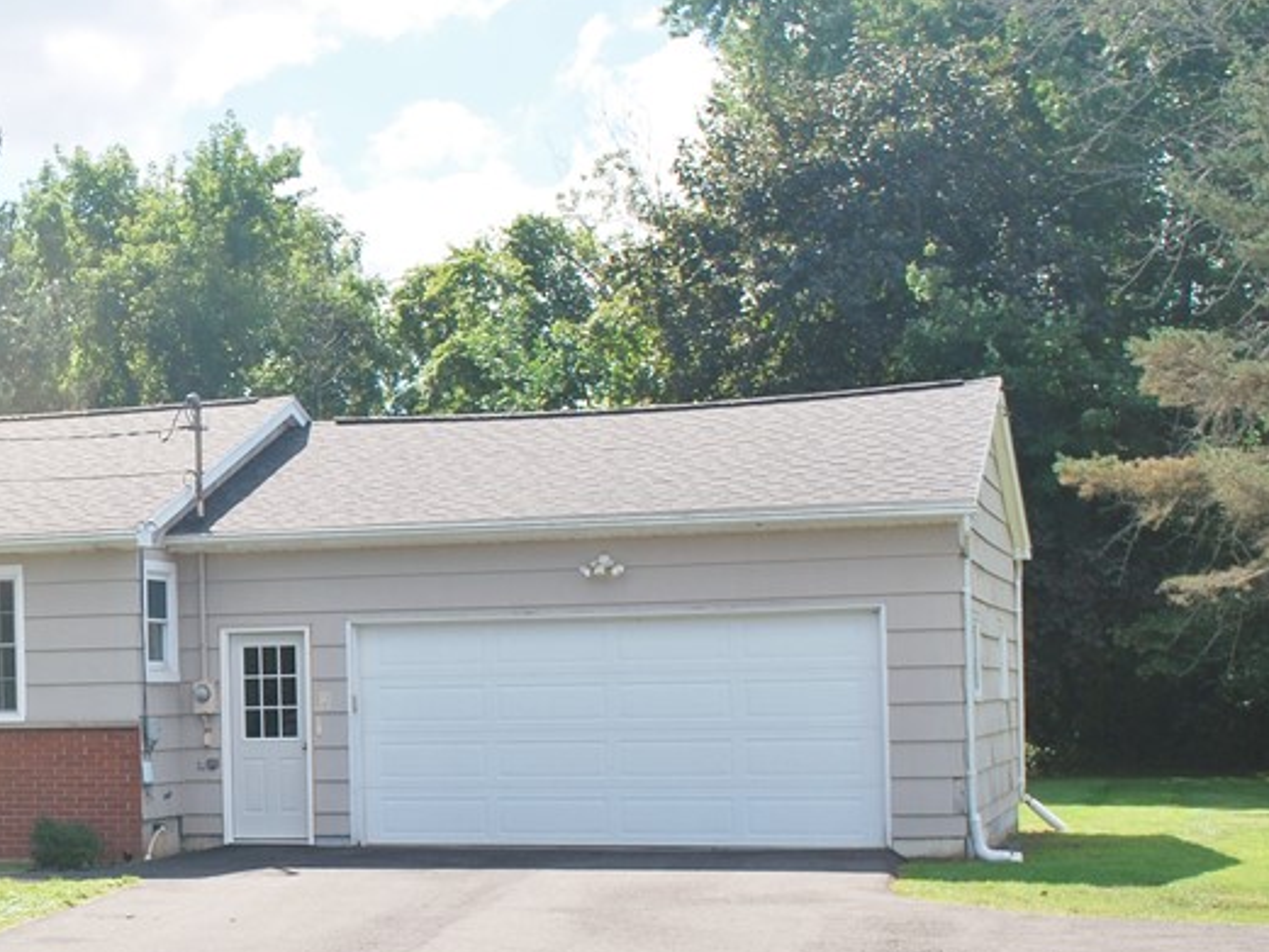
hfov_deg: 25.8
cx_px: 23
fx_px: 2640
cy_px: 662
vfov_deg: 20.4
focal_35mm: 72
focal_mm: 24
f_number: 8
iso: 100
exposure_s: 1/250
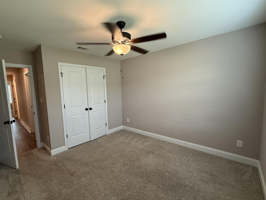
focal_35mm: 16
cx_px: 127
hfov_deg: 94.4
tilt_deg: -5.9
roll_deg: +1.9
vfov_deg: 78.1
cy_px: 101
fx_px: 123
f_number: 2.2
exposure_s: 1/120
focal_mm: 2.22
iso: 320
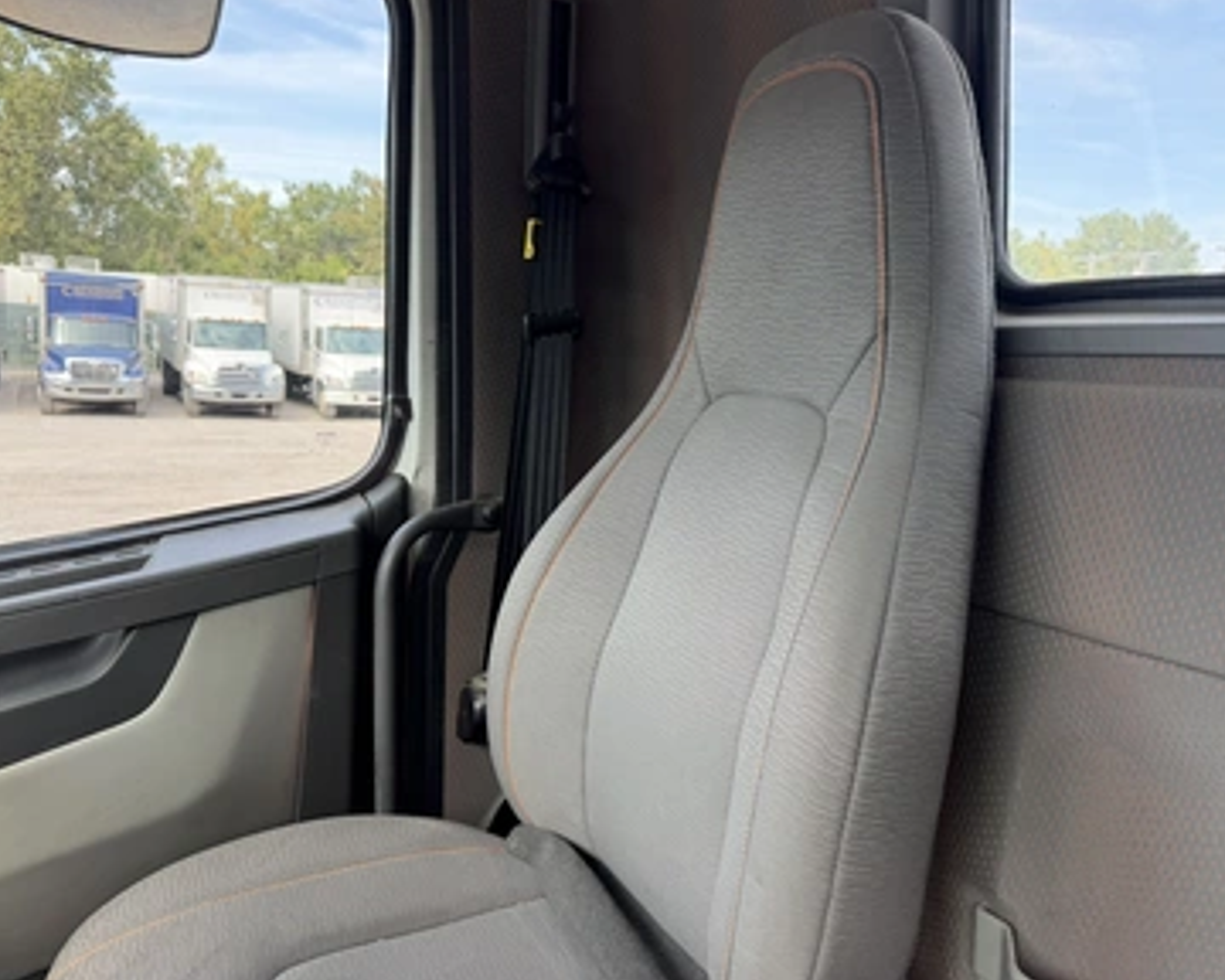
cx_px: 640
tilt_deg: -2.6
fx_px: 943
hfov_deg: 66.0
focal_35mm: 26
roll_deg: -0.8
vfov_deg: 54.9
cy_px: 473
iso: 64
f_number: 1.78
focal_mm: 6.76
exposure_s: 1/225
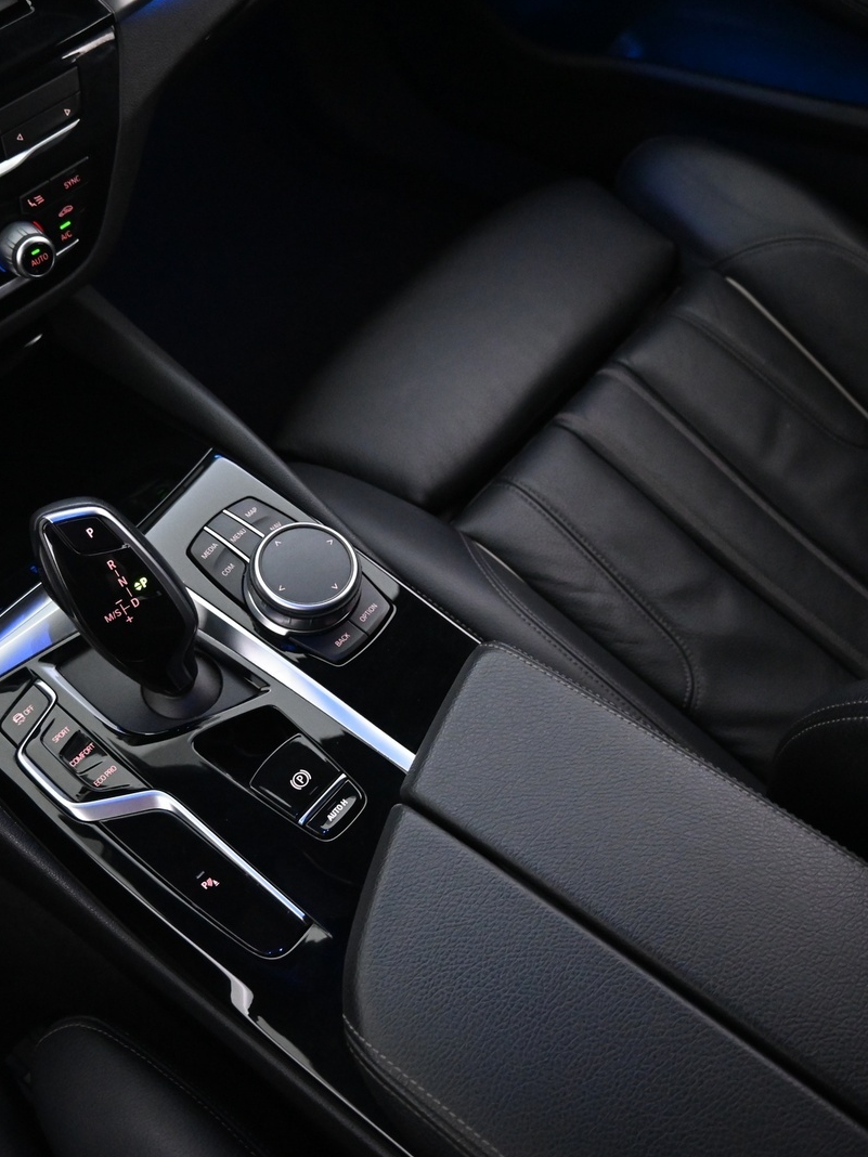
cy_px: 580
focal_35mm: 35
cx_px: 393
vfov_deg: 52.6
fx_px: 1170
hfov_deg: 40.7
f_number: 3.5
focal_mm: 16
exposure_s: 1/25
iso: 4000
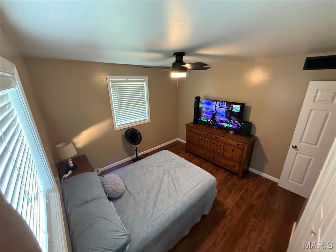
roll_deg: +0.8
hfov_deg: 102.1
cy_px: 126
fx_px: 136
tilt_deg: -18.9
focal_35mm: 14
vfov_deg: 85.7
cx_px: 168
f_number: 2.2
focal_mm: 2.22
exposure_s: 1/60
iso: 640
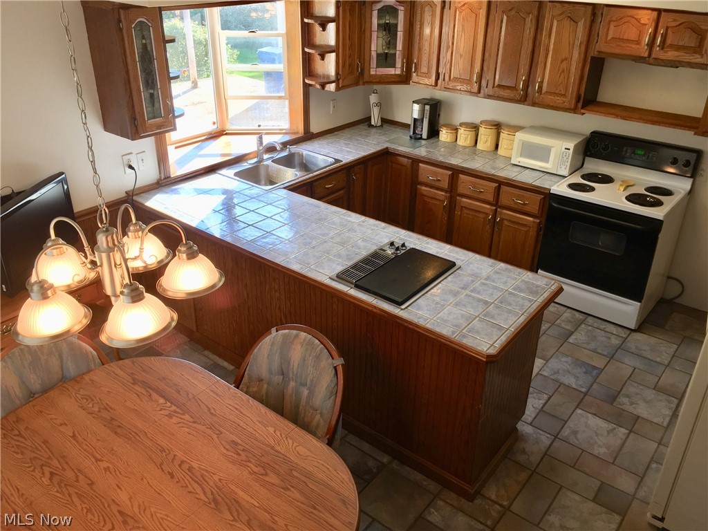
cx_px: 354
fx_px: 593
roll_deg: -1.5
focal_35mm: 29
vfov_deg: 48.2
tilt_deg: -28.9
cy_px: 266
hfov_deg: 61.7
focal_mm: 4.15
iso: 32
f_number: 2.2
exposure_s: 1/60
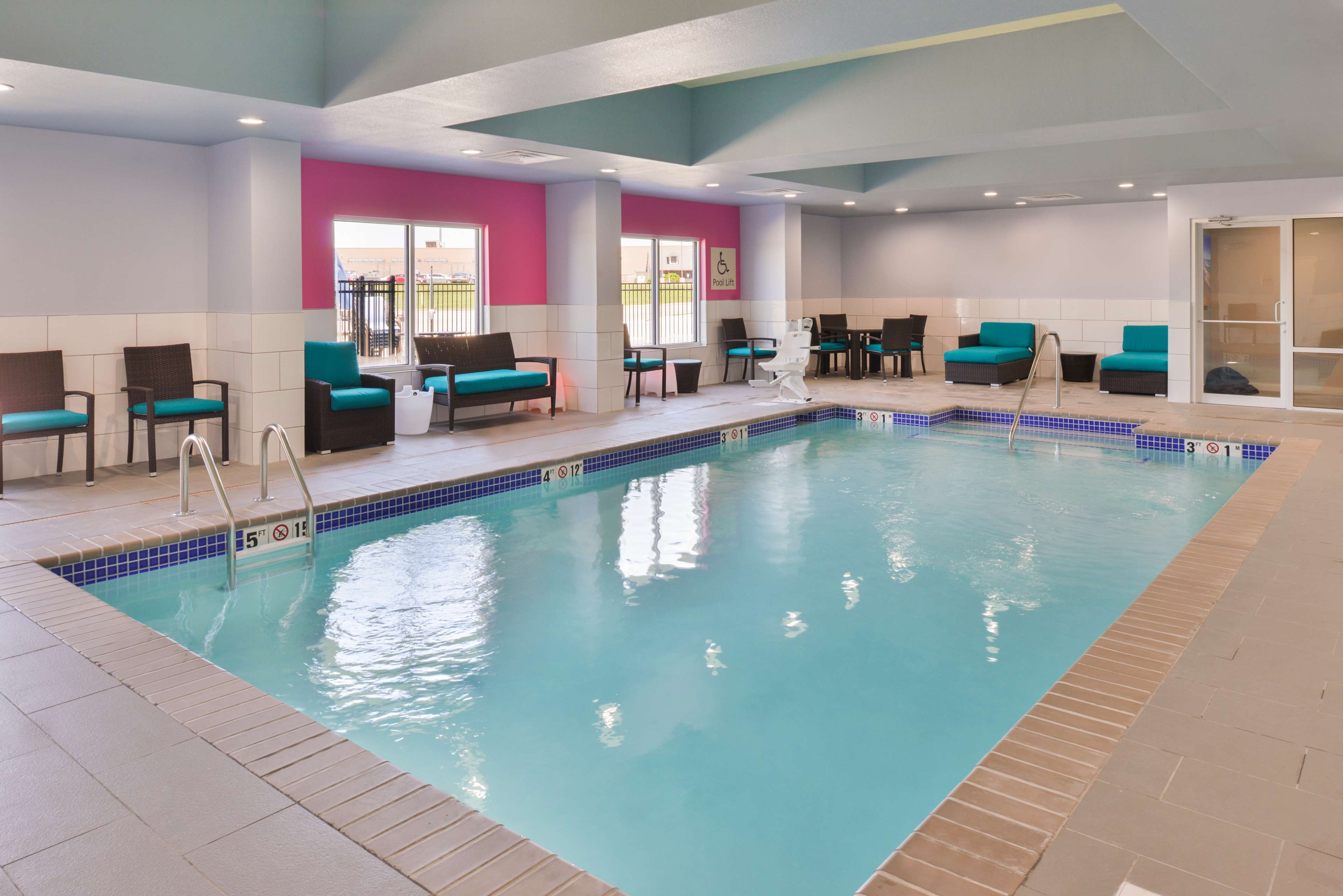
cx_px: 672
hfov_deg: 73.7
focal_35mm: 24
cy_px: 448
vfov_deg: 53.2
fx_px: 896
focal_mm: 24
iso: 640
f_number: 13
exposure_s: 1/10
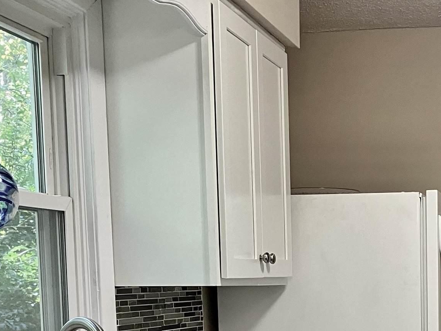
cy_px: 387
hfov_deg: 24.9
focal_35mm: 75
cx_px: 426
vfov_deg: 18.7
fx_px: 955
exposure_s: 1/60
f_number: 1.8
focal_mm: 3.99
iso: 125
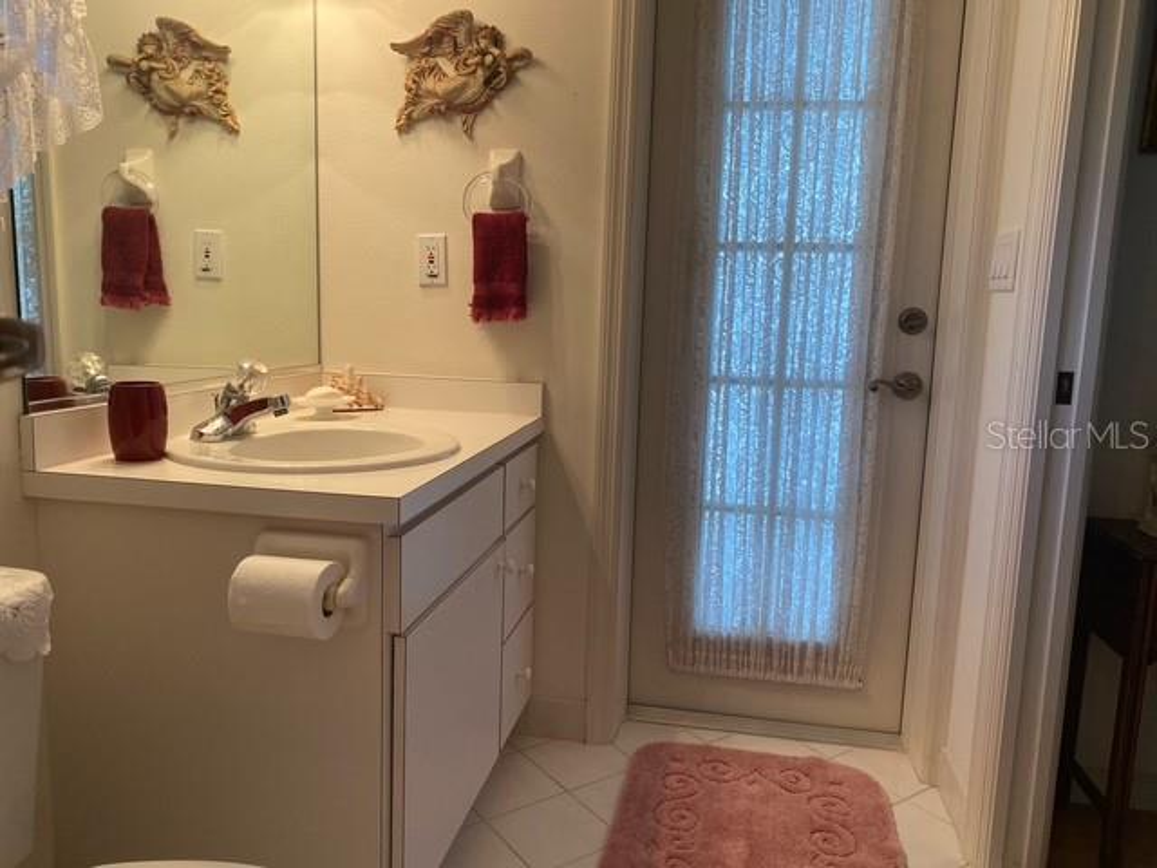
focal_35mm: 26
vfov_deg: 53.1
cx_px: 578
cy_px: 434
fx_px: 869
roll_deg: -2.4
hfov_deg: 67.3
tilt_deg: -7.3
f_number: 1.8
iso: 100
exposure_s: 1/120
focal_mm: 4.25
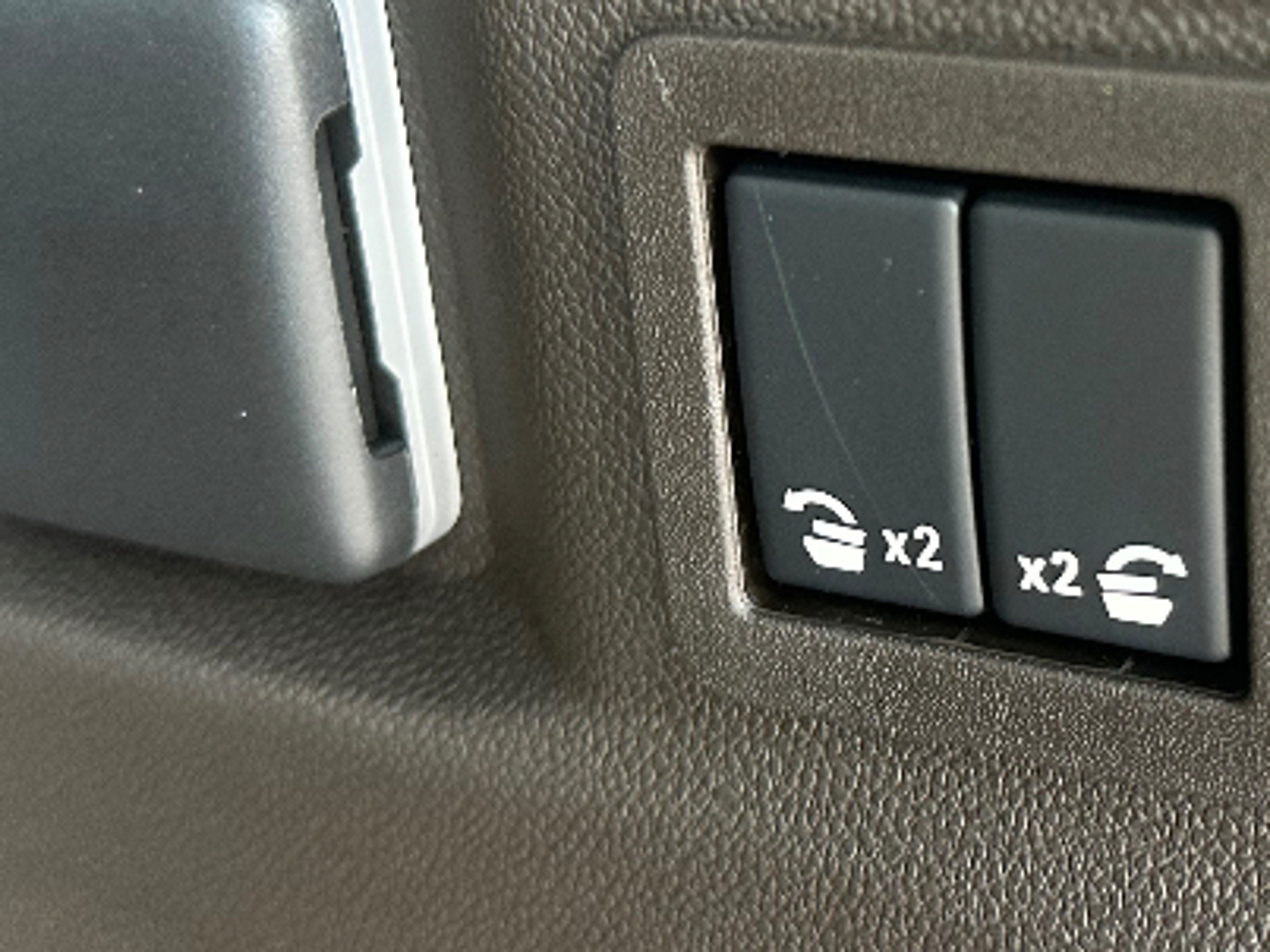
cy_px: 180
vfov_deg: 23.6
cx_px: 1037
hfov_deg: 30.8
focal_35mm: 61
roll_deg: -0.2
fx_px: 2237
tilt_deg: -21.4
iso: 320
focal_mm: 6.86
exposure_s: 1/60
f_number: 1.78
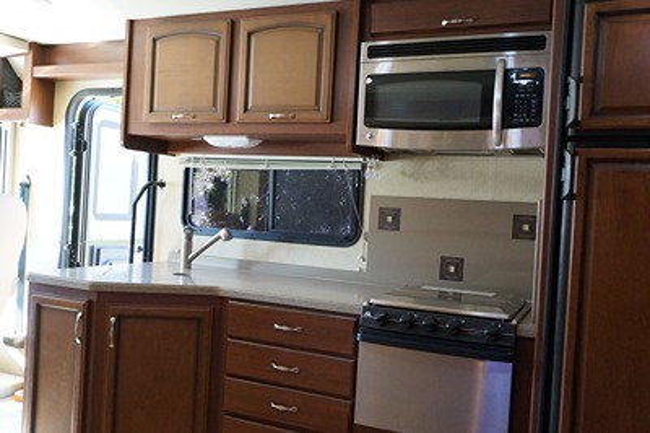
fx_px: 595
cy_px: 216
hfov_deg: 57.3
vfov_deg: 39.9
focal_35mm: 33
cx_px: 325
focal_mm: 22
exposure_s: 1/160
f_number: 4
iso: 2500
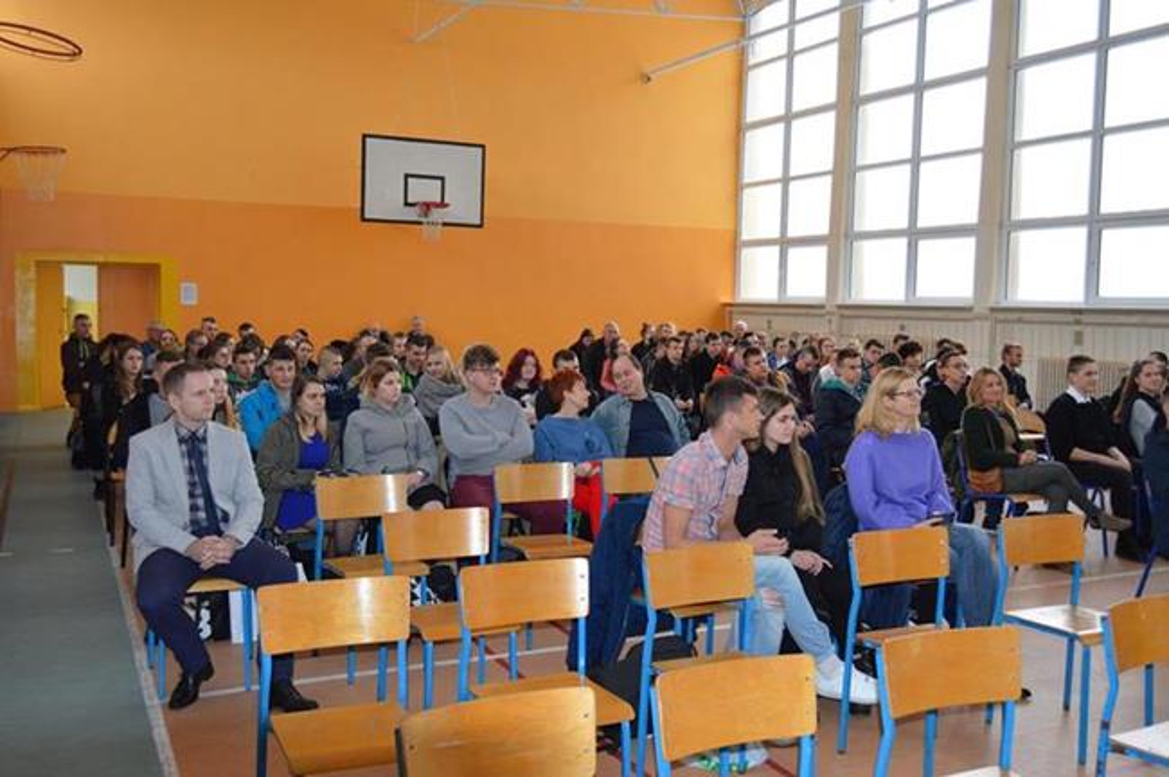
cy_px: 388
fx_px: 1070
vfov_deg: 39.9
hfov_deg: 57.3
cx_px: 584
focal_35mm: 33
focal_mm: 22
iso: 500
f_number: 3.5
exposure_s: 1/60
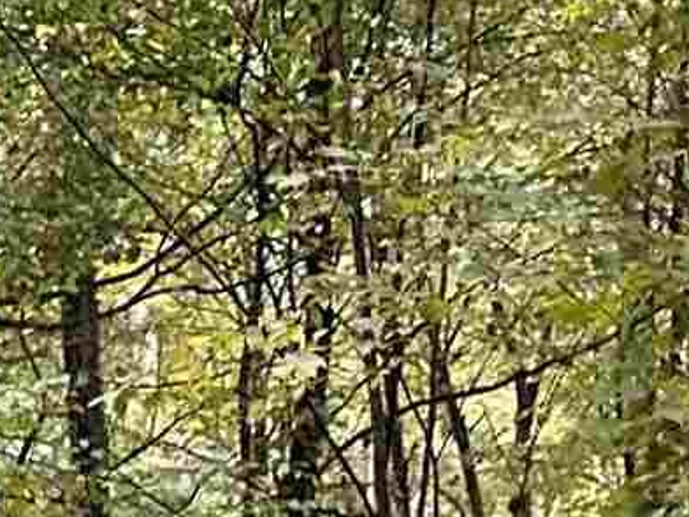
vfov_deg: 7.8
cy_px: 559
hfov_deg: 10.2
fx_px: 3742
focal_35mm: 188
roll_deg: +2.3
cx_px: 1046
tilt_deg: +1.7
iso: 320
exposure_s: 1/60
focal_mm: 6.86
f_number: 1.78
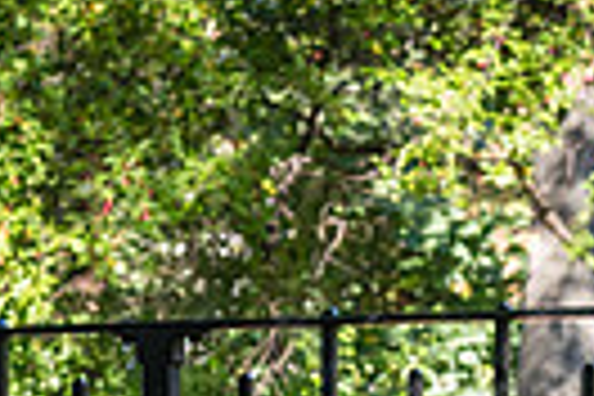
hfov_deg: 9.9
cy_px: 846
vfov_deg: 6.4
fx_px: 3399
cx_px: 511
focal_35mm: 206
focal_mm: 35
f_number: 4
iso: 500
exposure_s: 1/200
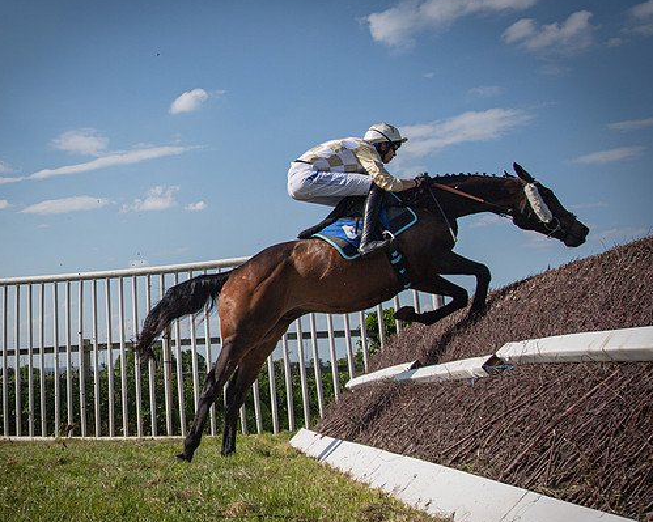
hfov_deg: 33.0
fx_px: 1005
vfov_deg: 29.1
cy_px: 223
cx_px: -1
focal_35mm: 52
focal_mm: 22
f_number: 4
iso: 100
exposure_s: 1/2000
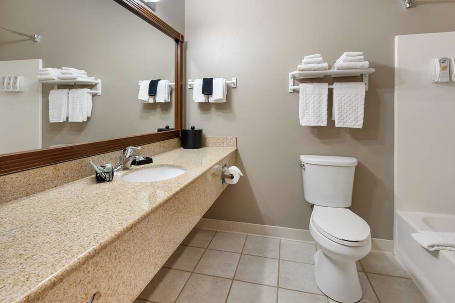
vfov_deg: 70.4
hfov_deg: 93.2
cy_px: 143
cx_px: 237
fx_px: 215
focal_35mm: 17
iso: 400
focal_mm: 16
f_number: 10
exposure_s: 1.3
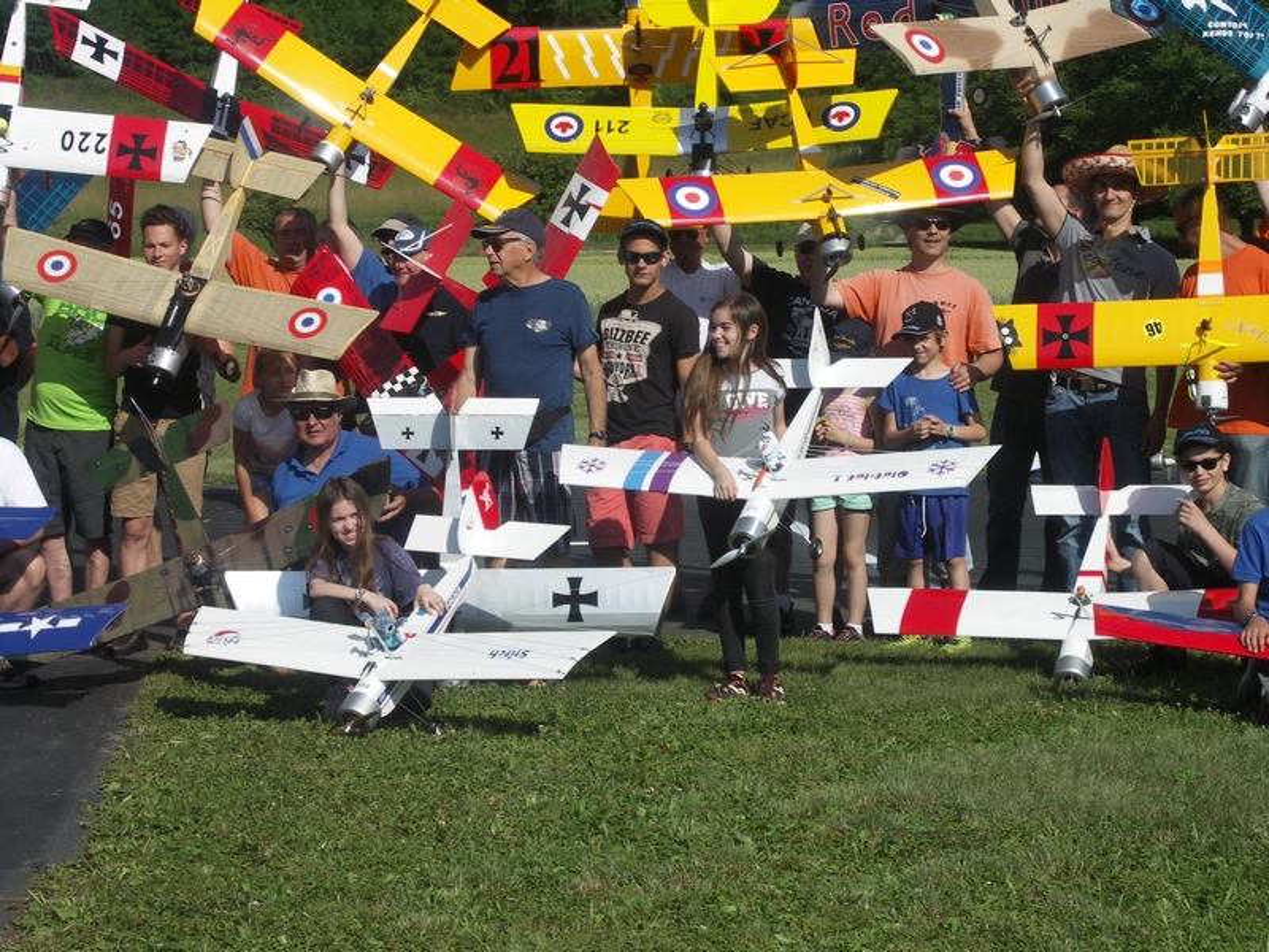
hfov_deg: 19.3
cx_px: 634
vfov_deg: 14.5
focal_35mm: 102
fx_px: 3739
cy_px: 476
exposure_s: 1/400
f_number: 7.1
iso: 100
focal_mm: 26.4
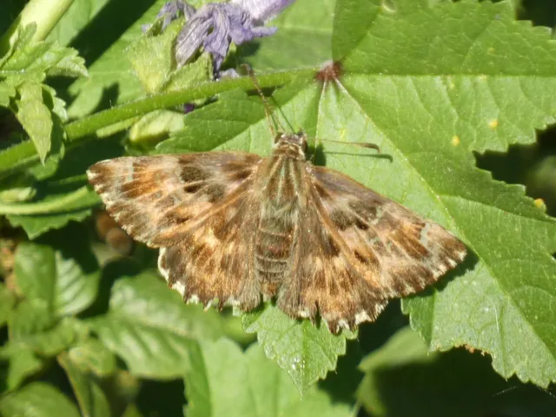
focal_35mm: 855
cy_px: 208
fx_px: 13733
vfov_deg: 1.7
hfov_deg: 2.3
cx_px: 278
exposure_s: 1/125
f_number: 5.6
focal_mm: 153.1
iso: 100
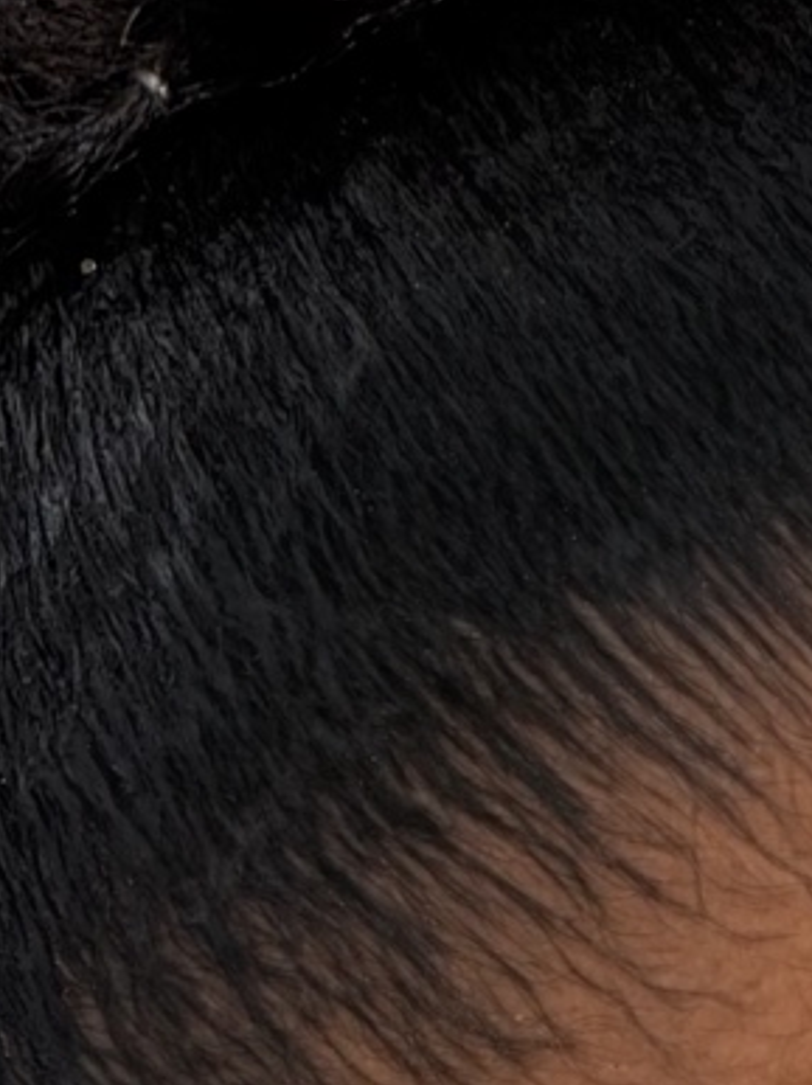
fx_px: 19476
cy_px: 2136
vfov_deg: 3.2
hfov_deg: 2.4
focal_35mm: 622
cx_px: 1374
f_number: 2.8
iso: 40
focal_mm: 16.89
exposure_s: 1/118
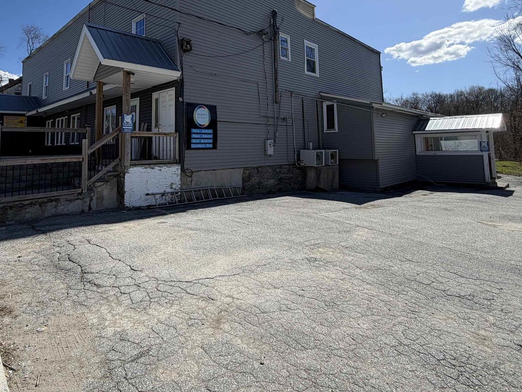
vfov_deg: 59.0
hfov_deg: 76.2
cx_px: 238
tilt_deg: +4.6
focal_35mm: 22
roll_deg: +2.0
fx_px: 332
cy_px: 117
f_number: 2.2
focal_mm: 2.22
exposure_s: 1/1050
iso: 20
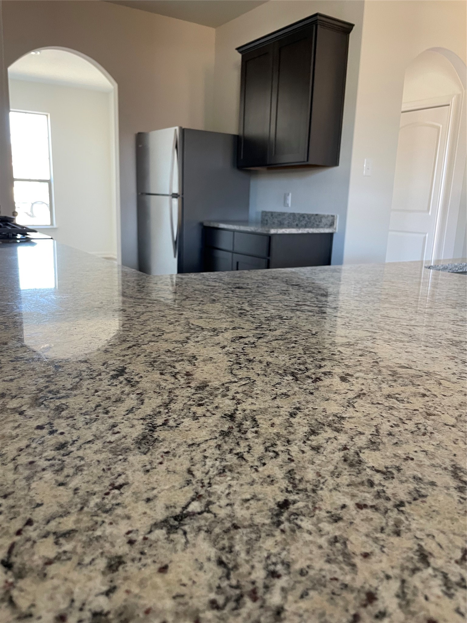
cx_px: 234
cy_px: 312
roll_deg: -1.9
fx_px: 468
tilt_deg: -13.2
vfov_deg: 67.3
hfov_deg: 53.1
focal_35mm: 26
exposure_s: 1/60
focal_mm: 4.2
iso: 200
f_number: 1.6
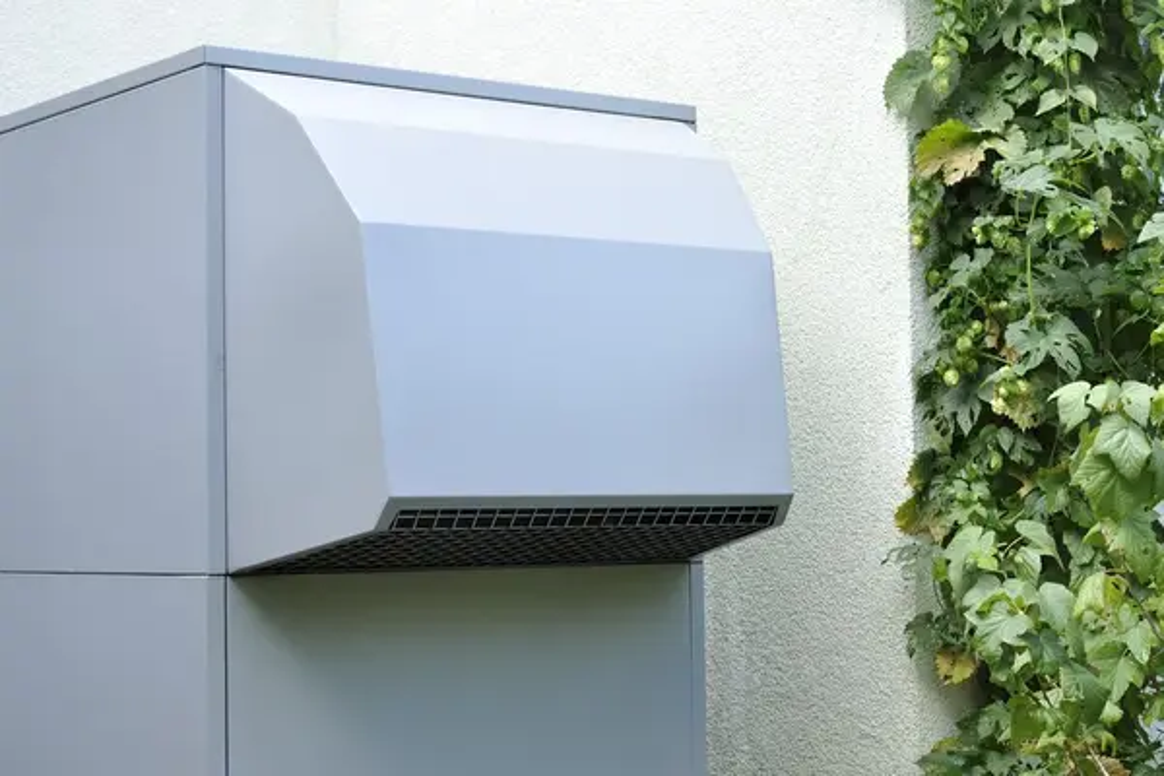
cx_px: 582
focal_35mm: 60
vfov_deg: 22.6
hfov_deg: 33.4
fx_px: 1940
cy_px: 388
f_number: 4
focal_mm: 40
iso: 200
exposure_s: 1/200
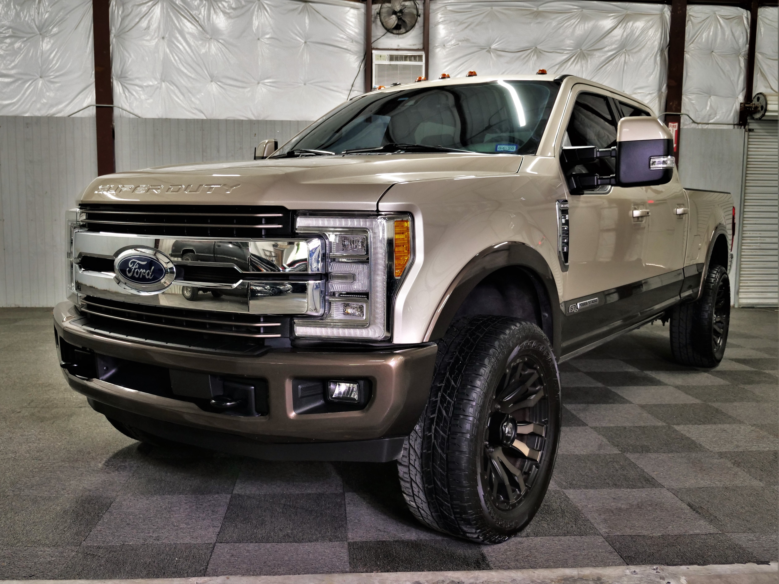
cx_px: 390
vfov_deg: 44.2
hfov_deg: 56.8
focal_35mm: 32
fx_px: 720
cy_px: 292
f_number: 2.8
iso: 640
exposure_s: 1/60
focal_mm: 16
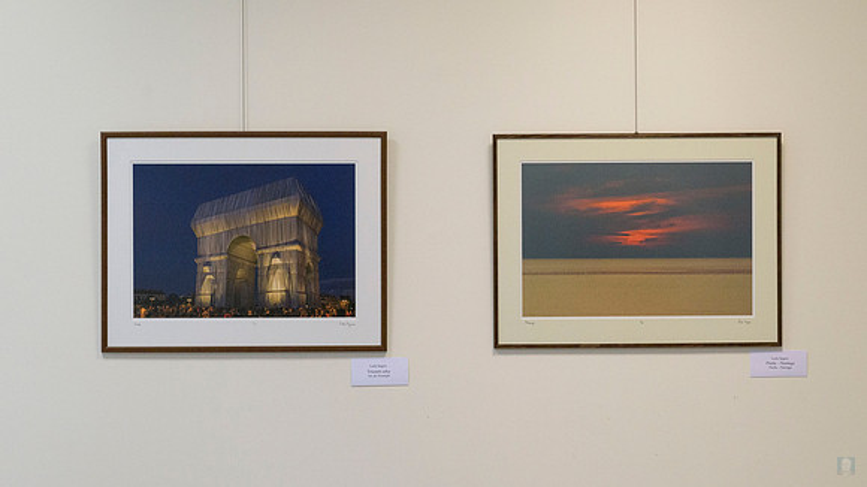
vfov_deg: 11.9
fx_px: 2338
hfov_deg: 21.0
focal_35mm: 102
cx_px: 424
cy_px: 238
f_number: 7.1
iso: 3200
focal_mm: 70
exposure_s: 1/160
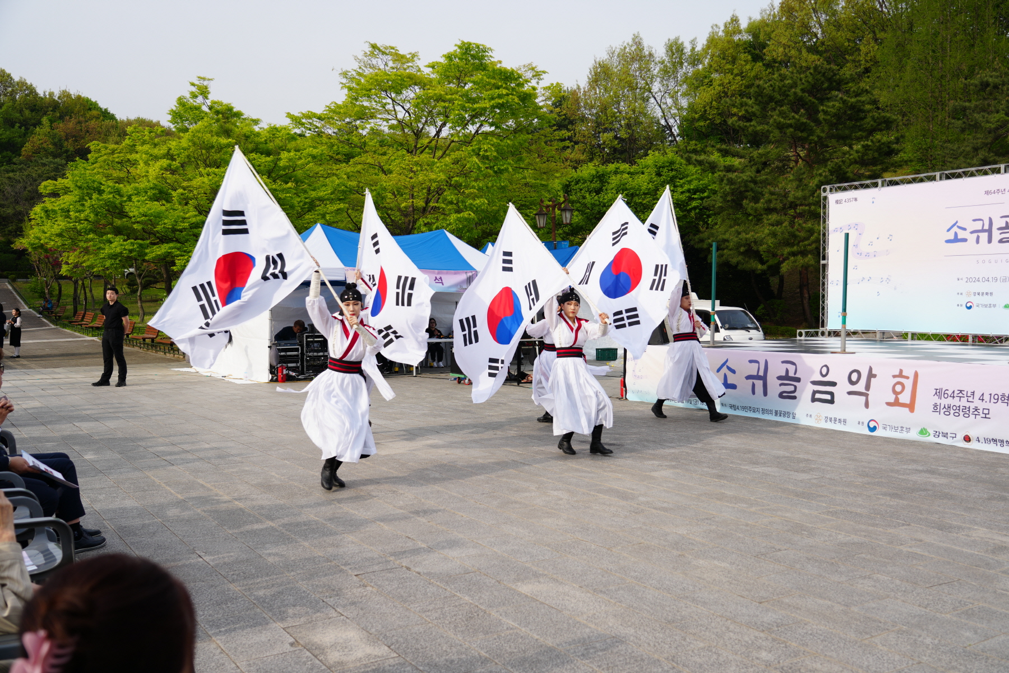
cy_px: 336
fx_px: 925
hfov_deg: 57.2
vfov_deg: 40.0
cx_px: 504
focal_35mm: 33
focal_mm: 33
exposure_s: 1/500
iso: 100
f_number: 4
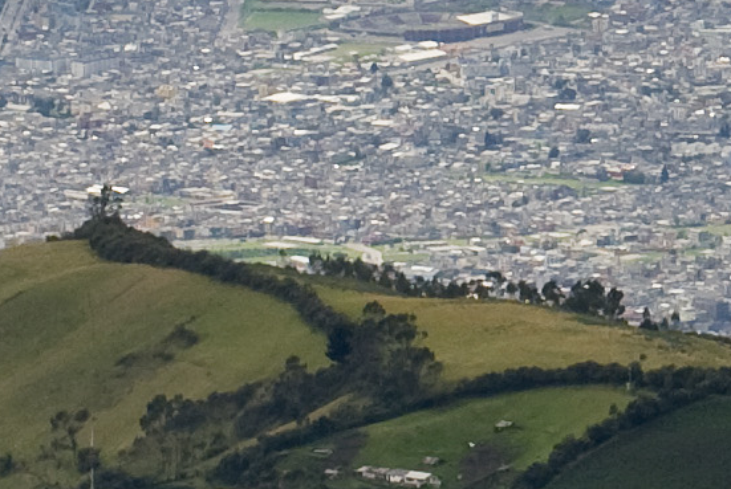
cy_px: -241
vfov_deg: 2.6
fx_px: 10715
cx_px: 1904
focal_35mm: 527
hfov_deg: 3.8
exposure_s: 1/200
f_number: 10
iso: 100
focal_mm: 50
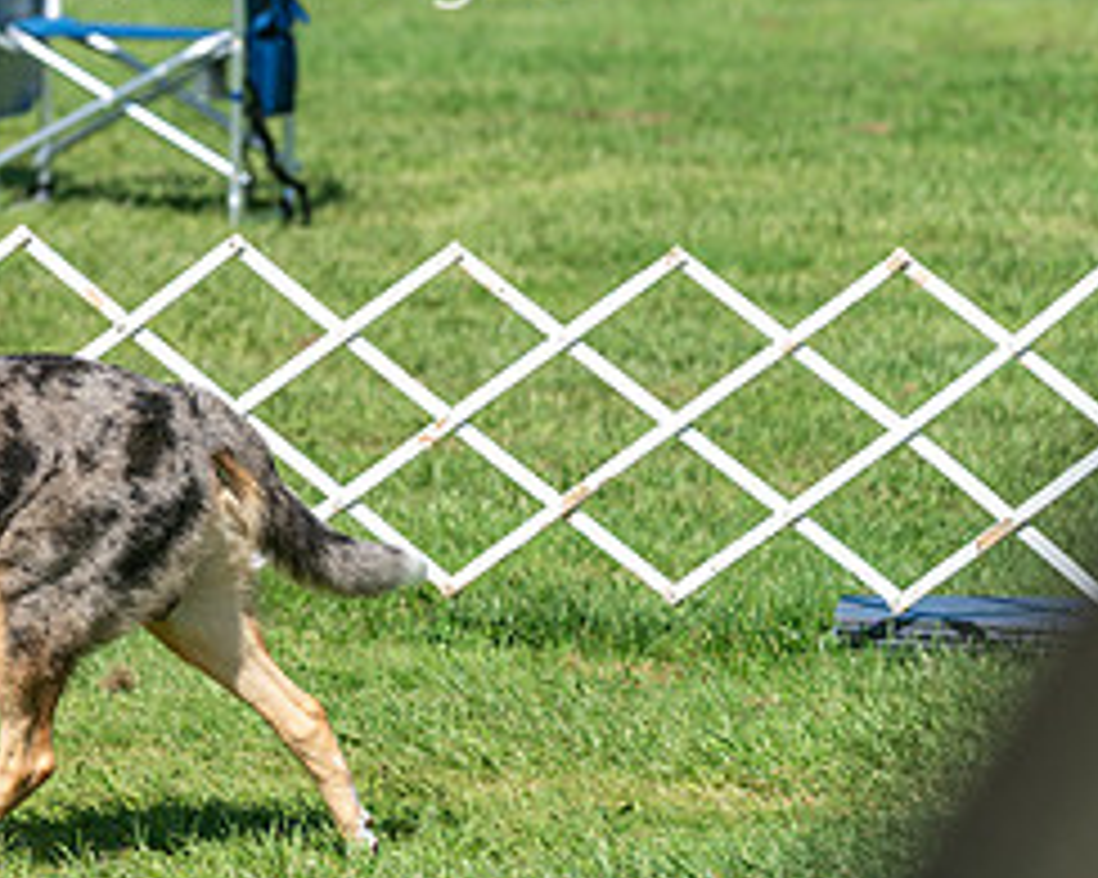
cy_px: 4
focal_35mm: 372
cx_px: -273
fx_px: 12084
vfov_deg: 4.2
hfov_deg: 5.2
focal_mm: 126
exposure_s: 1/1000
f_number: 4
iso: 80
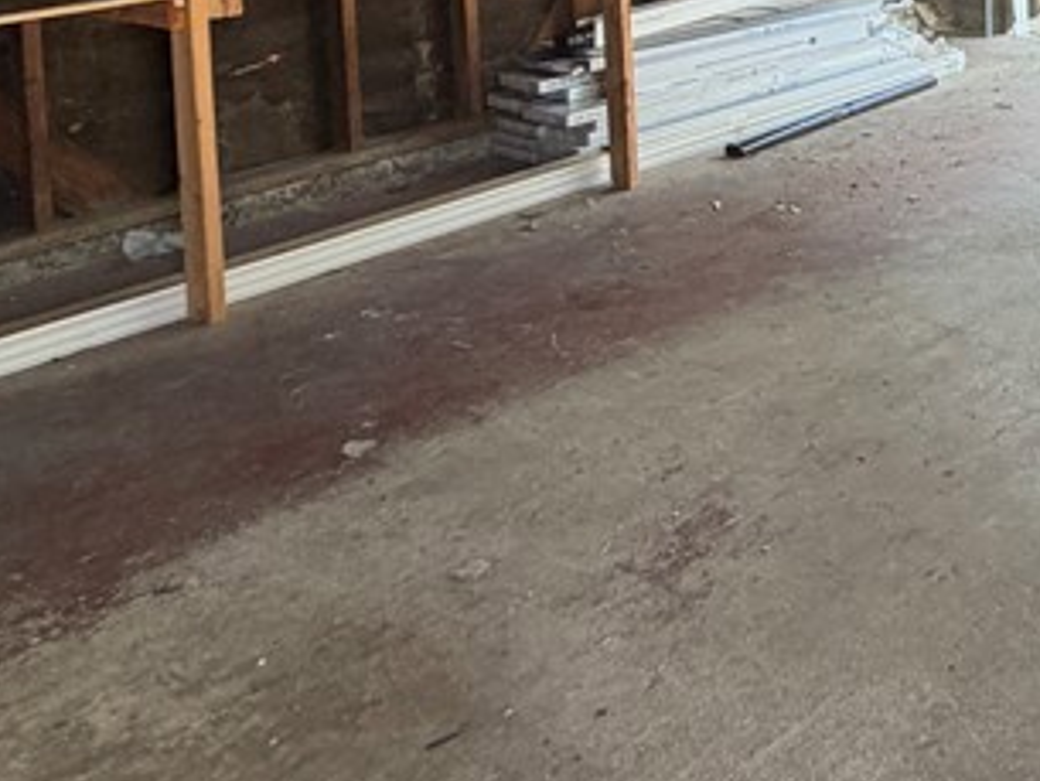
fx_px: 1413
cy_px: -181
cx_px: 1238
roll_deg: +1.2
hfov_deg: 33.3
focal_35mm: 47
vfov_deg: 27.0
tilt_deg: -2.8
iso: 125
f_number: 2.2
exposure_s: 1/121
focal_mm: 2.22
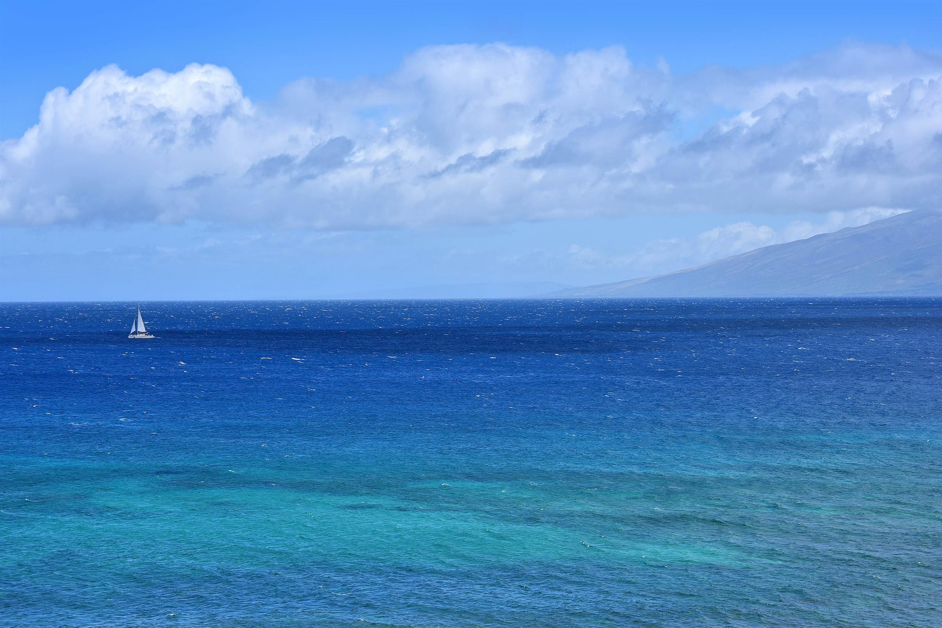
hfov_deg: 24.8
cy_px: 314
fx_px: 2145
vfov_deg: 16.7
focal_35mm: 82
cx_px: 471
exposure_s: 1/200
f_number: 13
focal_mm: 82
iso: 100
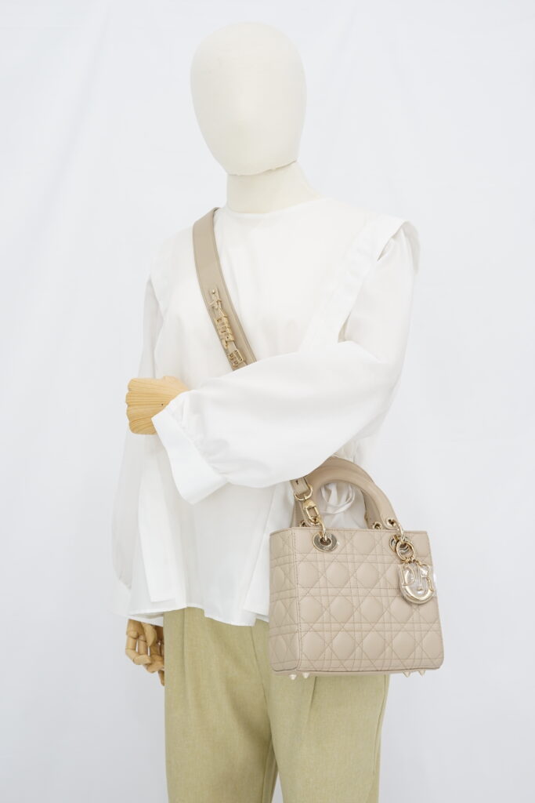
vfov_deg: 39.6
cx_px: 268
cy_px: 402
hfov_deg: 27.0
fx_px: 1114
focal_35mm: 50
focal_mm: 50
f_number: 6.3
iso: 640
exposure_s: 1/8
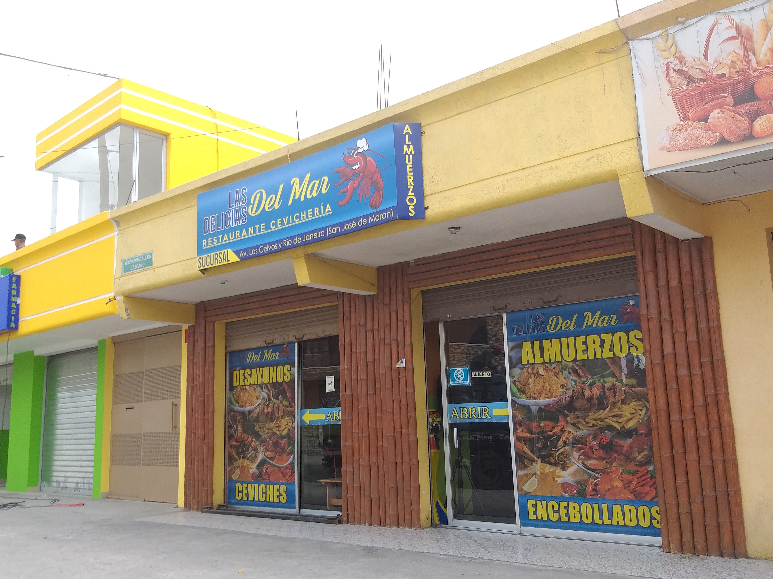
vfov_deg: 53.1
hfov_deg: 67.3
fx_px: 581
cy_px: 290
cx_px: 386
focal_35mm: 26
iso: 40
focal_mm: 3.93
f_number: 1.7
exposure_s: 1/882
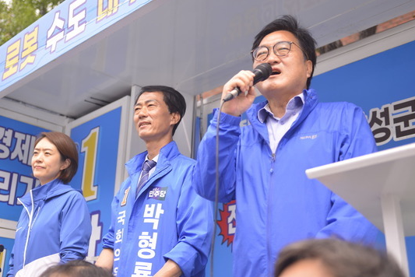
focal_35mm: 53
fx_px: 611
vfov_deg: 25.5
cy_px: 121
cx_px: 184
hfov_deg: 37.5
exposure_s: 1/400
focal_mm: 45
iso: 100
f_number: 2.8
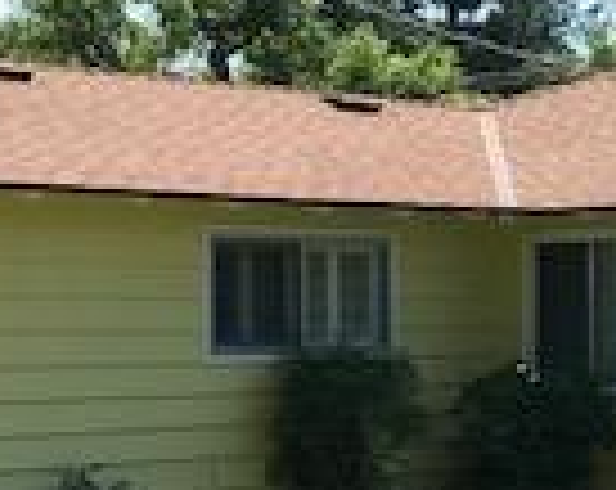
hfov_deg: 14.2
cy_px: 306
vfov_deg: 12.0
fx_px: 2329
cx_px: 877
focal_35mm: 128
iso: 20
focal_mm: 3.99
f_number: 1.8
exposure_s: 1/1277
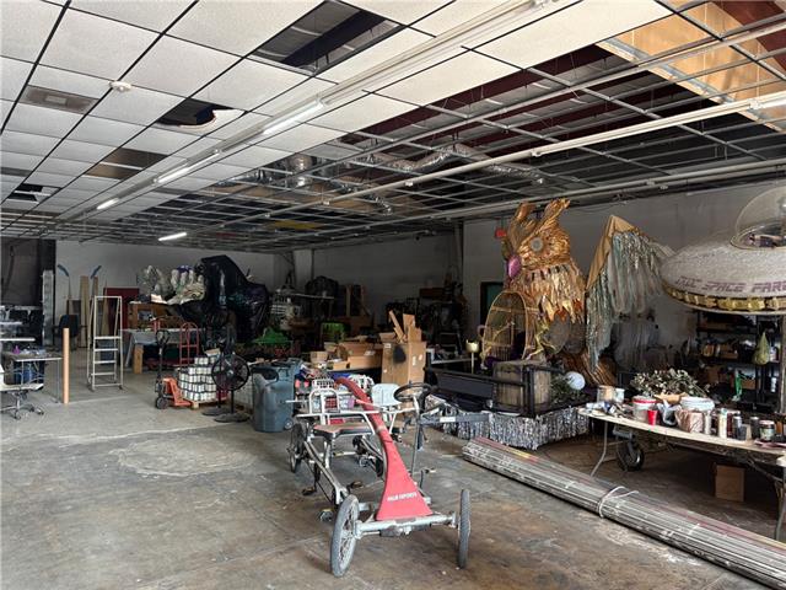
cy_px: 295
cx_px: 393
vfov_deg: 53.1
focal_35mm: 26
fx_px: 590
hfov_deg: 67.3
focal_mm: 5.96
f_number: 1.6
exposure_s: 1/60
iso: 125
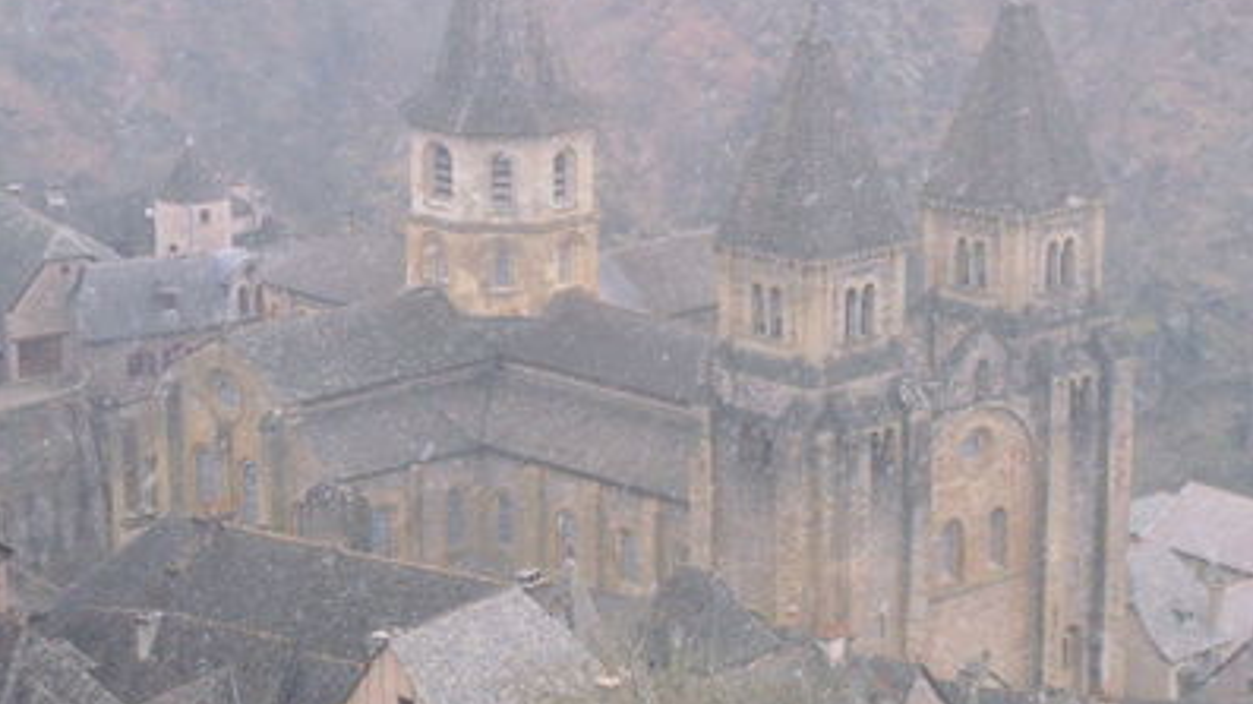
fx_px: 4085
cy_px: 379
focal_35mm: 123
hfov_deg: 17.4
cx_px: 625
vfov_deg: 9.8
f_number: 5.9
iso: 400
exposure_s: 1/100
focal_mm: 18.6
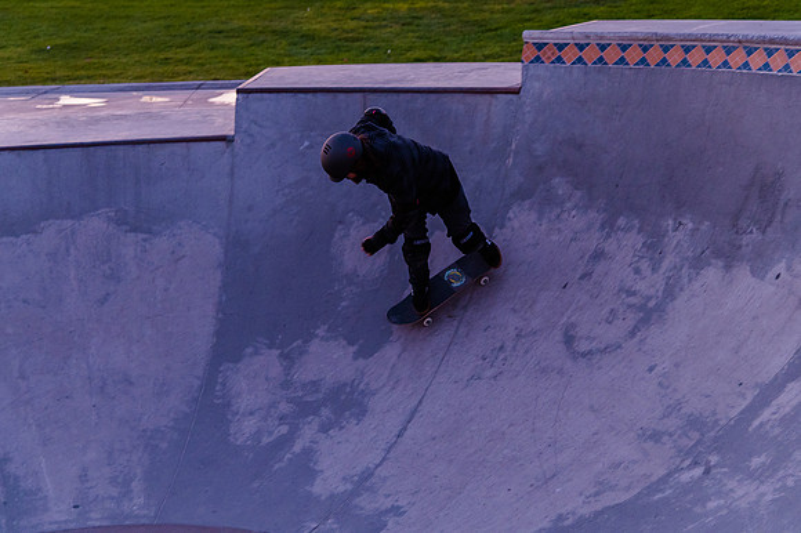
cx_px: 381
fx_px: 1445
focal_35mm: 65
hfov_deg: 31.0
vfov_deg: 20.9
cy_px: 254
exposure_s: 1/160
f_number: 4
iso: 2500
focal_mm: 62
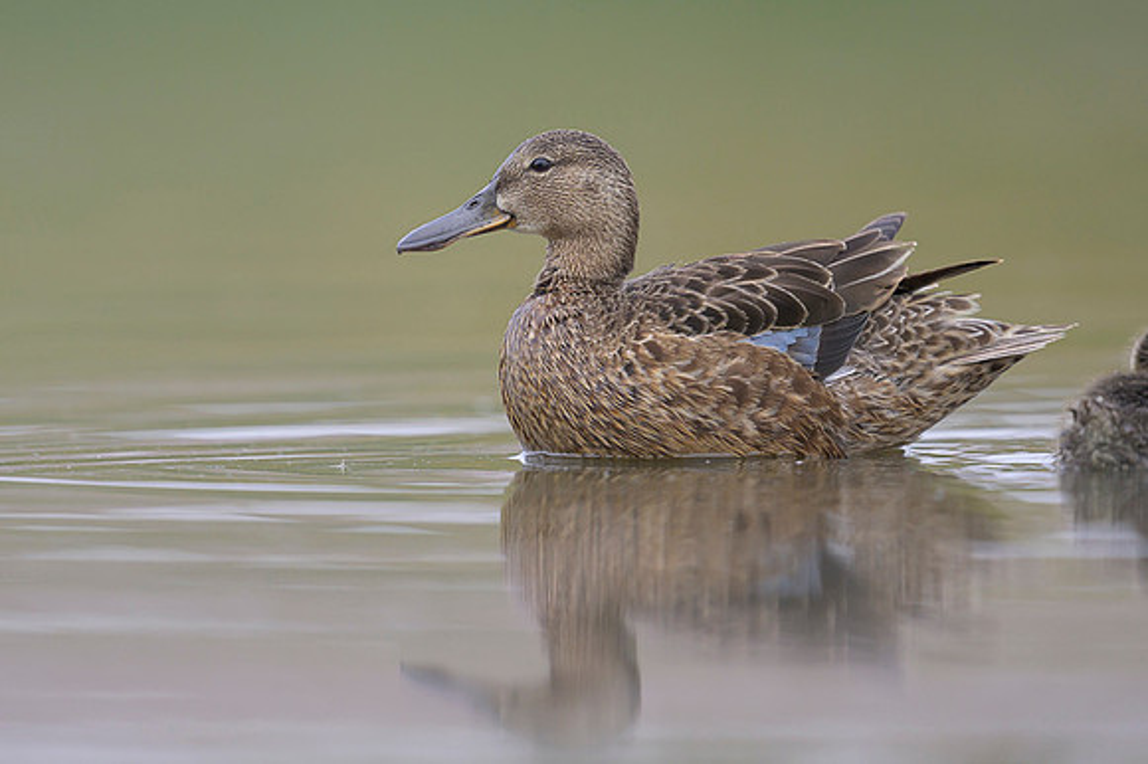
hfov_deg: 2.7
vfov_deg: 1.8
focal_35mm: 761
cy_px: 245
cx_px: 440
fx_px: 24238
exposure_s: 1/1600
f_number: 4
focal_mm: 560
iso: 800
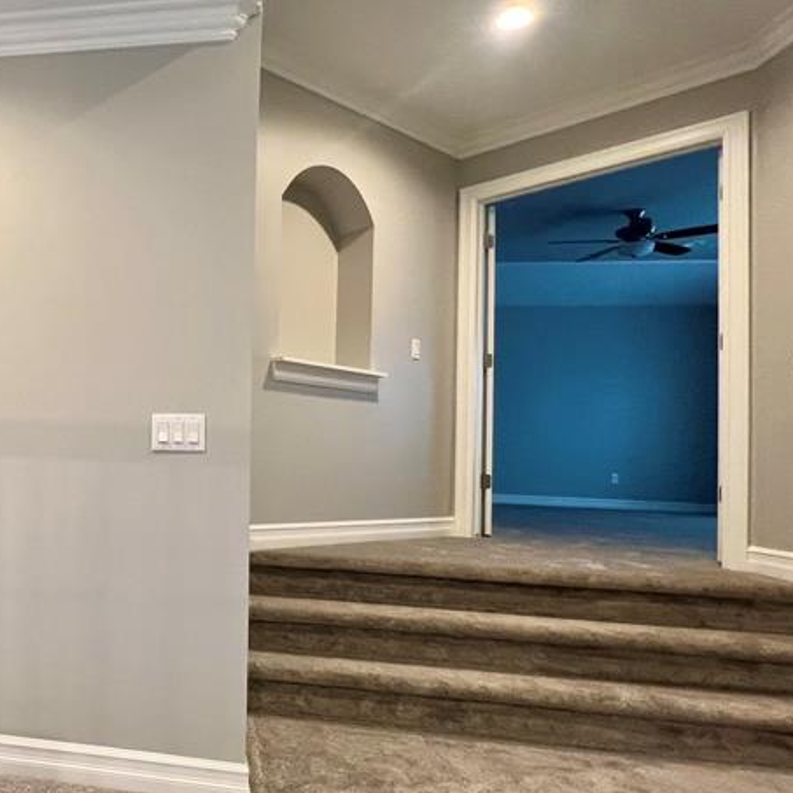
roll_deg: -1.9
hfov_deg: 52.4
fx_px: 674
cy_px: 420
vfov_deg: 60.9
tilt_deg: +2.8
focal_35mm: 26
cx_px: 58
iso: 250
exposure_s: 1/60
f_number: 1.8
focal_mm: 1.57
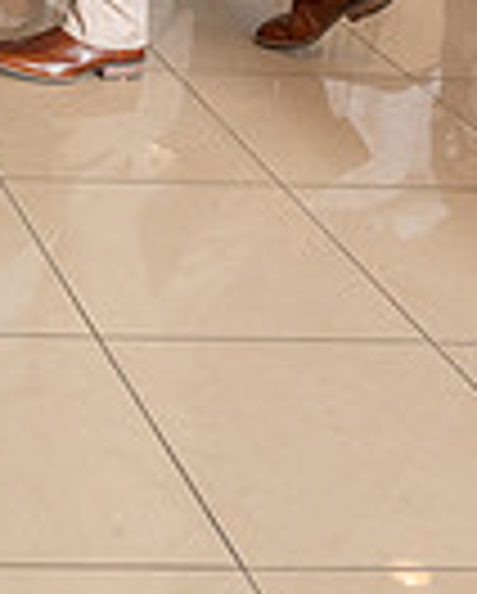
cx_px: -414
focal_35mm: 99
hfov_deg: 13.7
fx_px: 1743
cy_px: -236
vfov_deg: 17.8
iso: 500
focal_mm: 24
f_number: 4.5
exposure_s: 1/200
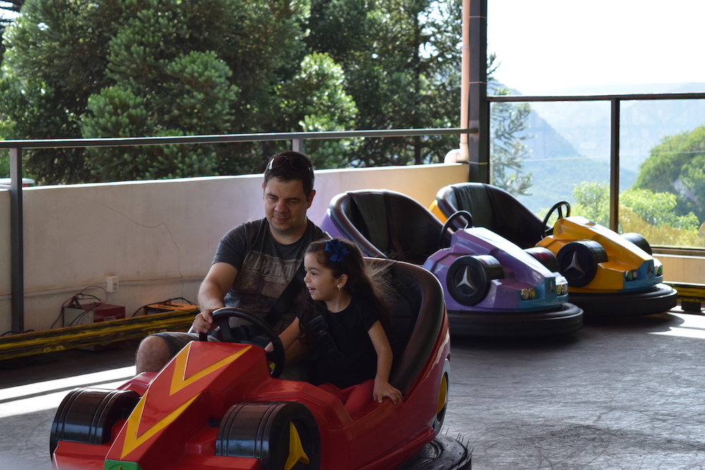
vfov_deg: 16.6
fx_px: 1616
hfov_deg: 24.6
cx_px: 352
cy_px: 235
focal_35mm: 82
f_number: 5.6
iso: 800
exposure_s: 1/800
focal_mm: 55
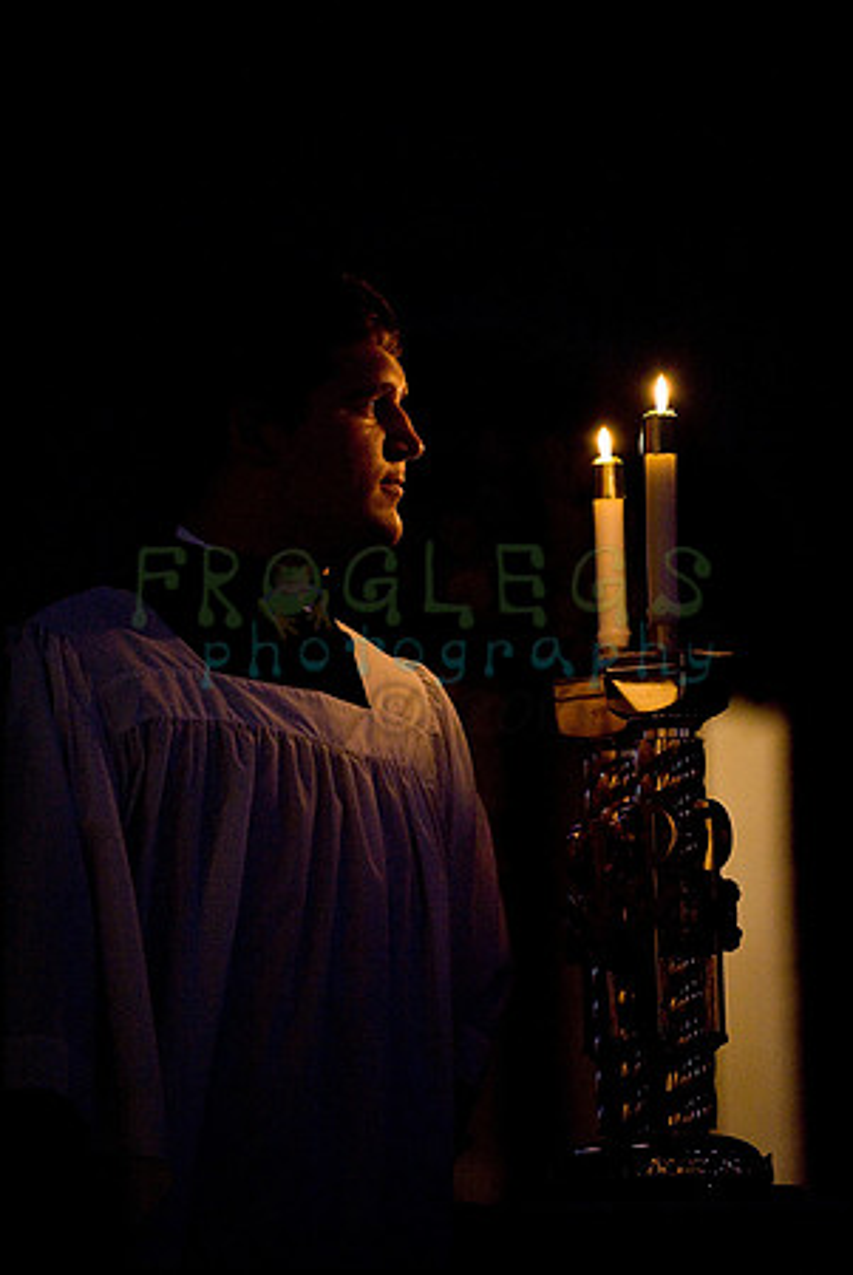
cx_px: 426
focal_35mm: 200
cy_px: 638
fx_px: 7091
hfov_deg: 6.9
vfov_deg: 10.3
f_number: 2.8
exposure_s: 1/100
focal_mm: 200
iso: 2500
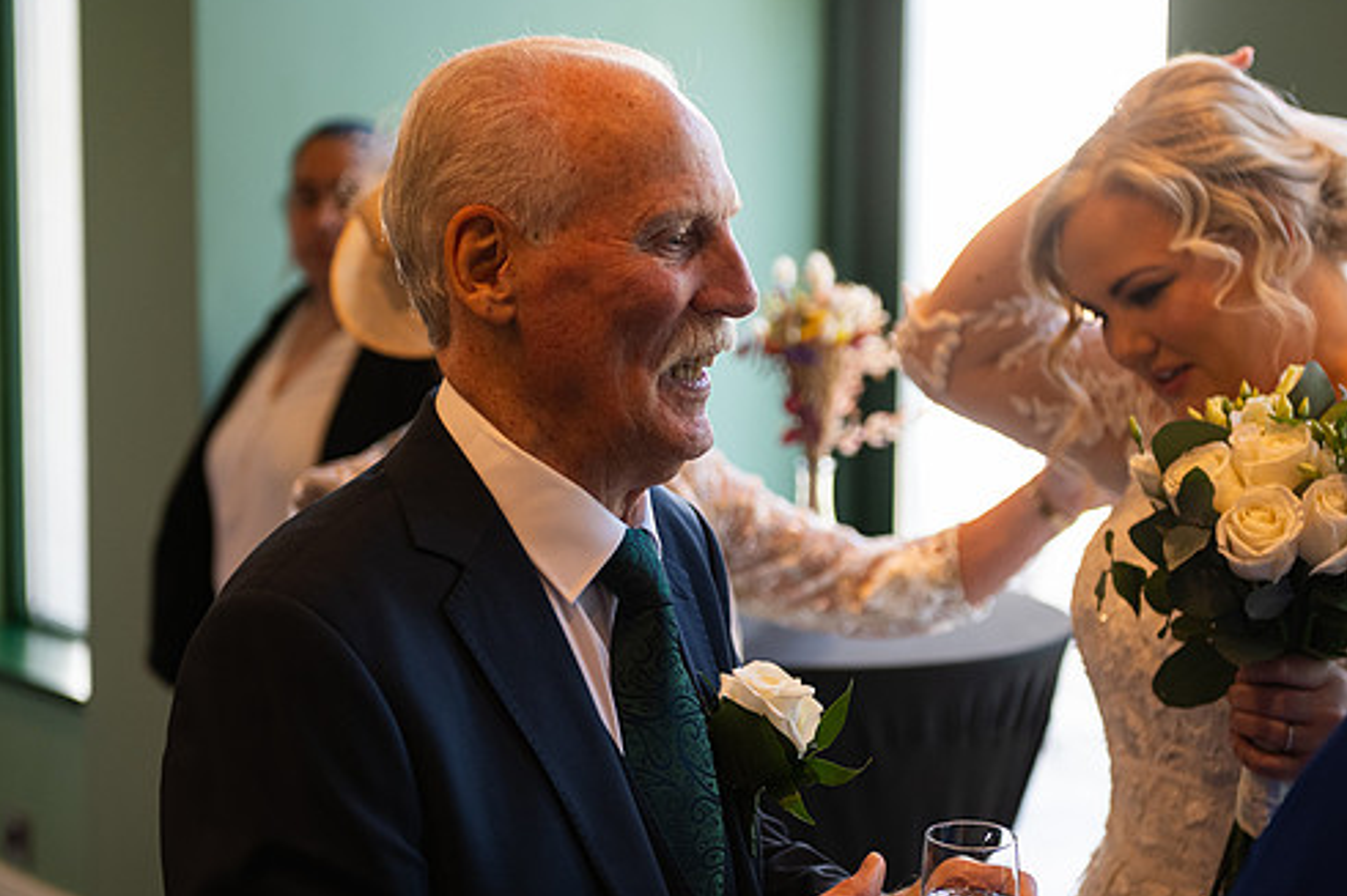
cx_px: 697
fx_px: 2917
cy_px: 445
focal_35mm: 78
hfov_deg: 26.0
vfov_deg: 17.5
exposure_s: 1/160
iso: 640
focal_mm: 66
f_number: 3.5
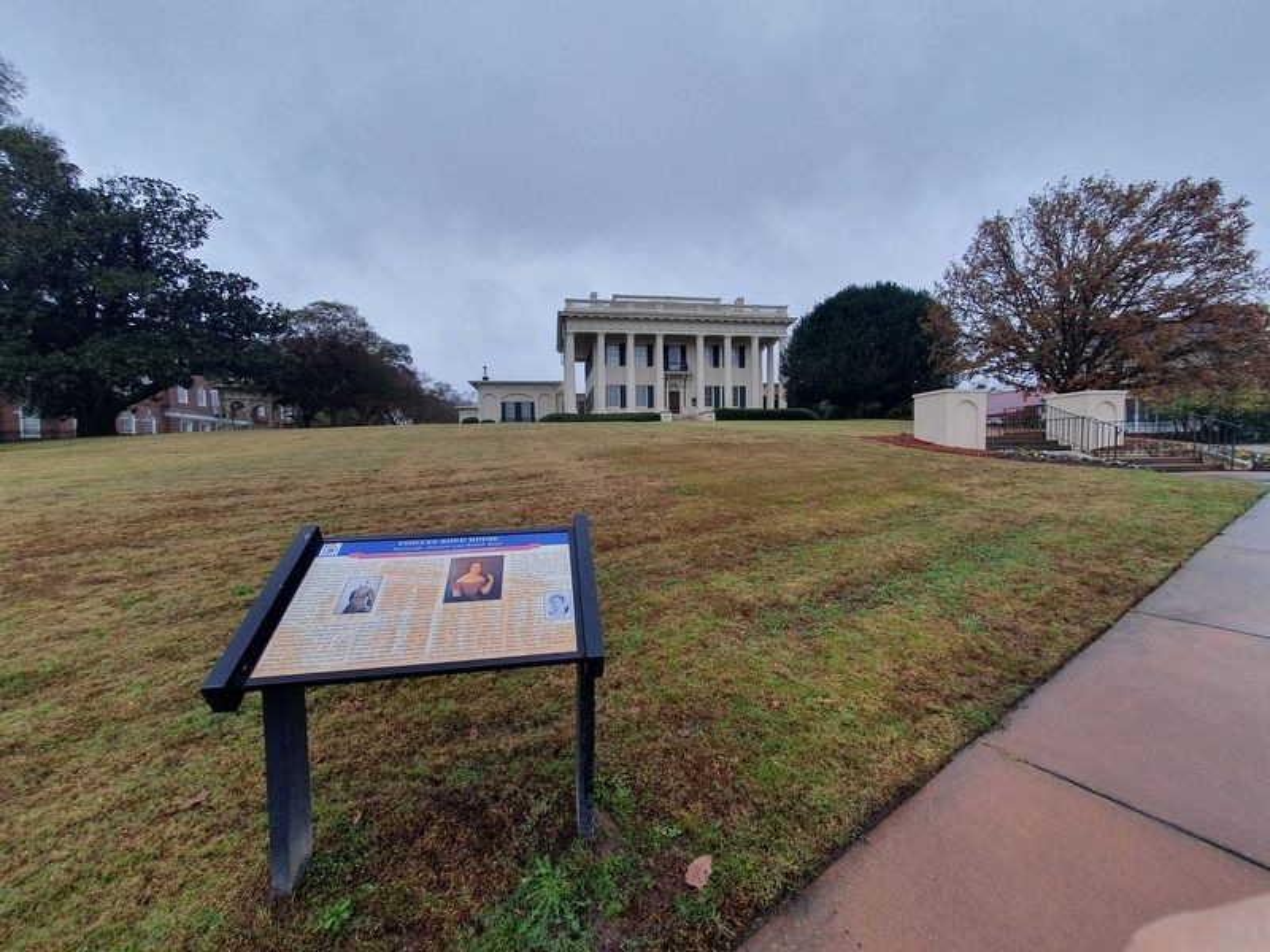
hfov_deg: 106.2
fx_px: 477
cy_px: 476
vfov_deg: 89.9
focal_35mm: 13
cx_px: 635
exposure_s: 1/193
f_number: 2.2
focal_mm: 1.8
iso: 50
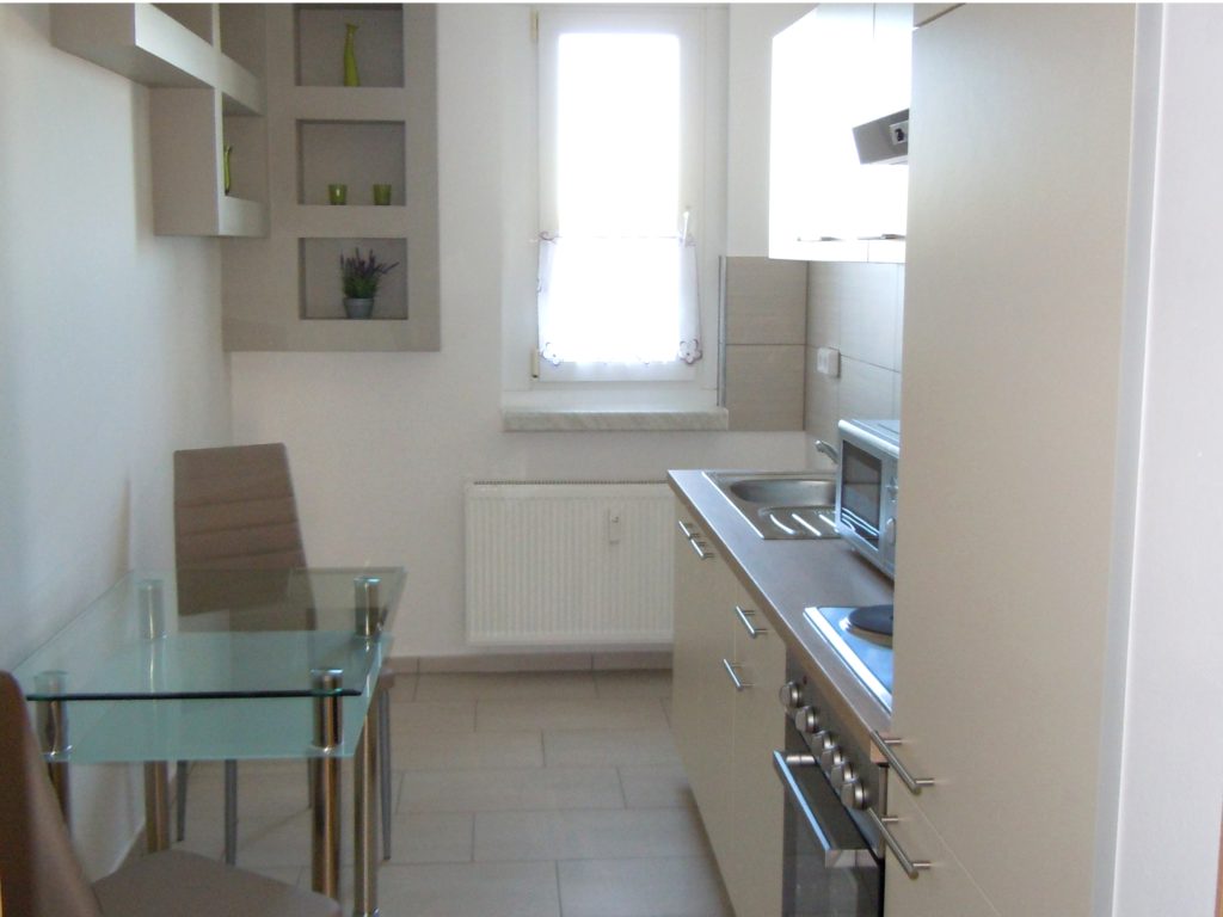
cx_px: 612
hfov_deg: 60.0
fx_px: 1060
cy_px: 458
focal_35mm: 30
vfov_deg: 46.8
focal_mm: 5.4
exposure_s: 1/40
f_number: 3.5
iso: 400
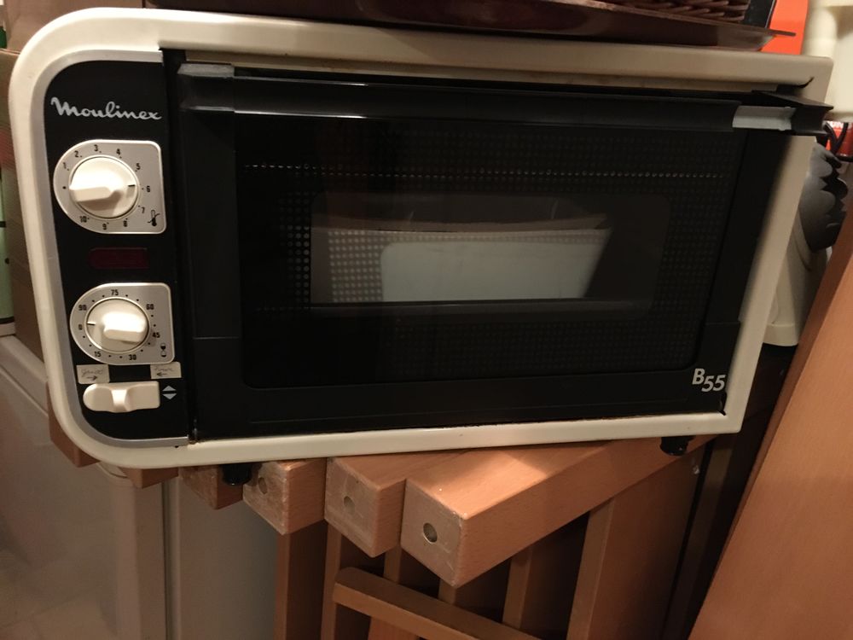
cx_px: 426
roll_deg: -4.9
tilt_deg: -19.7
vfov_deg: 48.2
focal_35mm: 29
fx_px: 715
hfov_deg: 61.7
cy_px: 320
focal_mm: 4.15
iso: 500
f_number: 2.2
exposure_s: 1/17
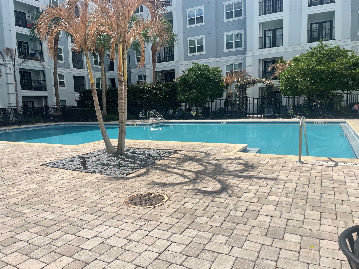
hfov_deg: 67.3
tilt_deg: -6.0
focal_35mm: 26
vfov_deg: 53.1
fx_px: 270
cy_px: 134
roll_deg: +2.7
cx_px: 180
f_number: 1.6
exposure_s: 1/5291
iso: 32
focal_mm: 4.2
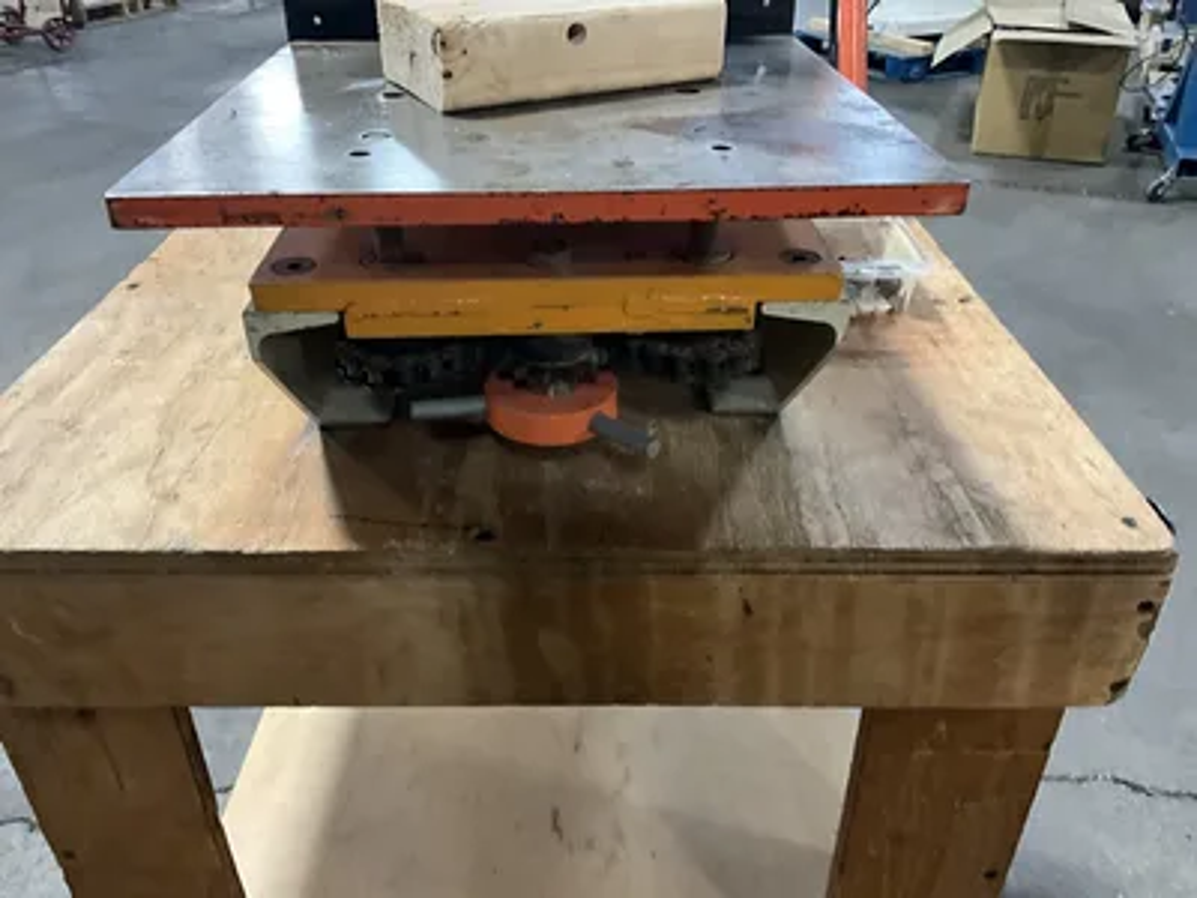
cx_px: 598
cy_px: 449
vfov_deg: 48.2
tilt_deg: -31.0
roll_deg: -0.3
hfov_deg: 61.7
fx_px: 1003
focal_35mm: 29
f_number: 1.8
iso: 320
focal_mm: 3
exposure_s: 1/32
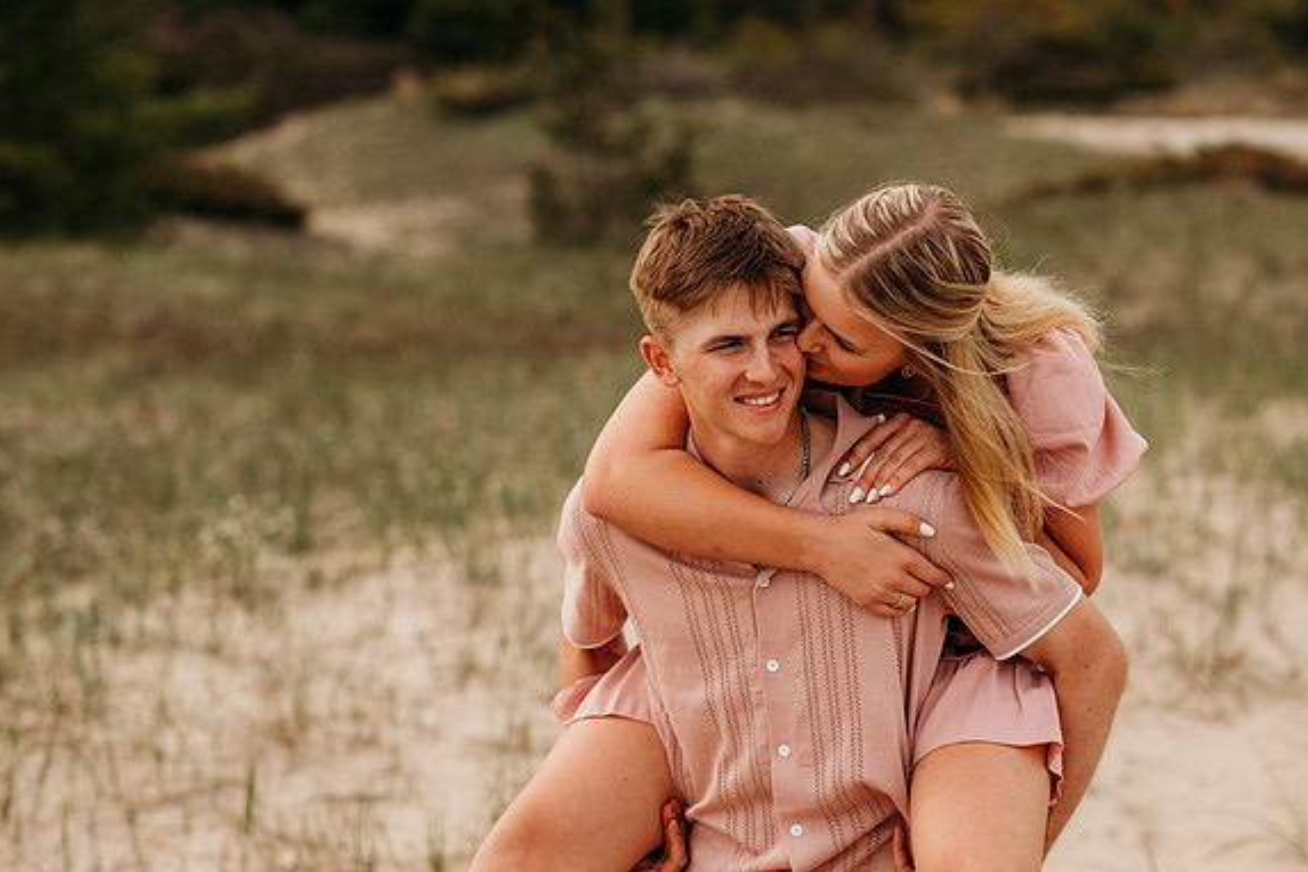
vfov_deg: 15.9
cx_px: 651
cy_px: 437
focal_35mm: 86
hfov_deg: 23.6
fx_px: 3124
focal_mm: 85
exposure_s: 1/1600
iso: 200
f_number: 3.2
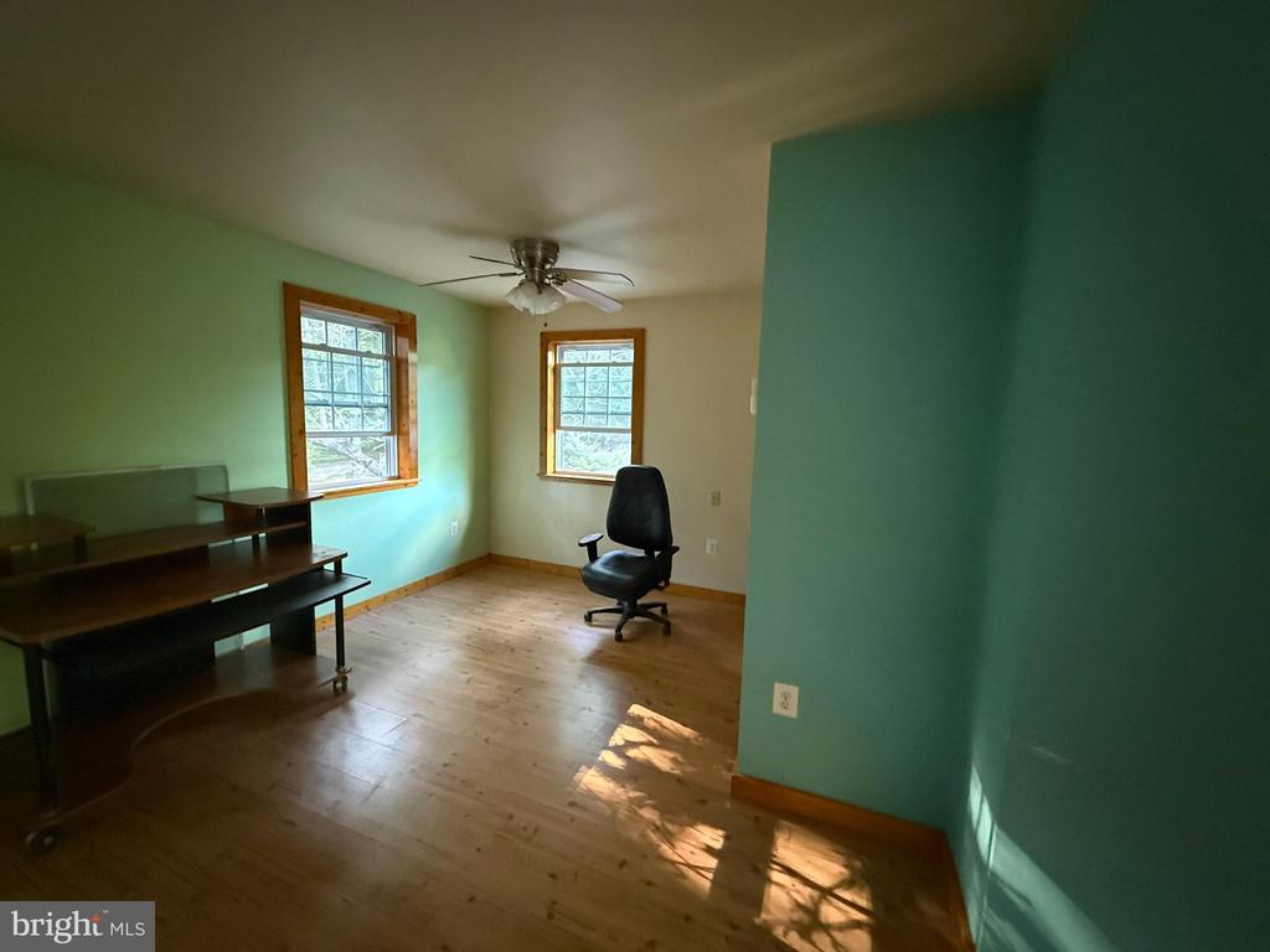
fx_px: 514
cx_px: 635
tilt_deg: -8.5
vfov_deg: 85.7
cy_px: 476
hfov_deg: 102.1
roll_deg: -1.6
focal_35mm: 14
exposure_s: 1/60
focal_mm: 2.22
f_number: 2.2
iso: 1250
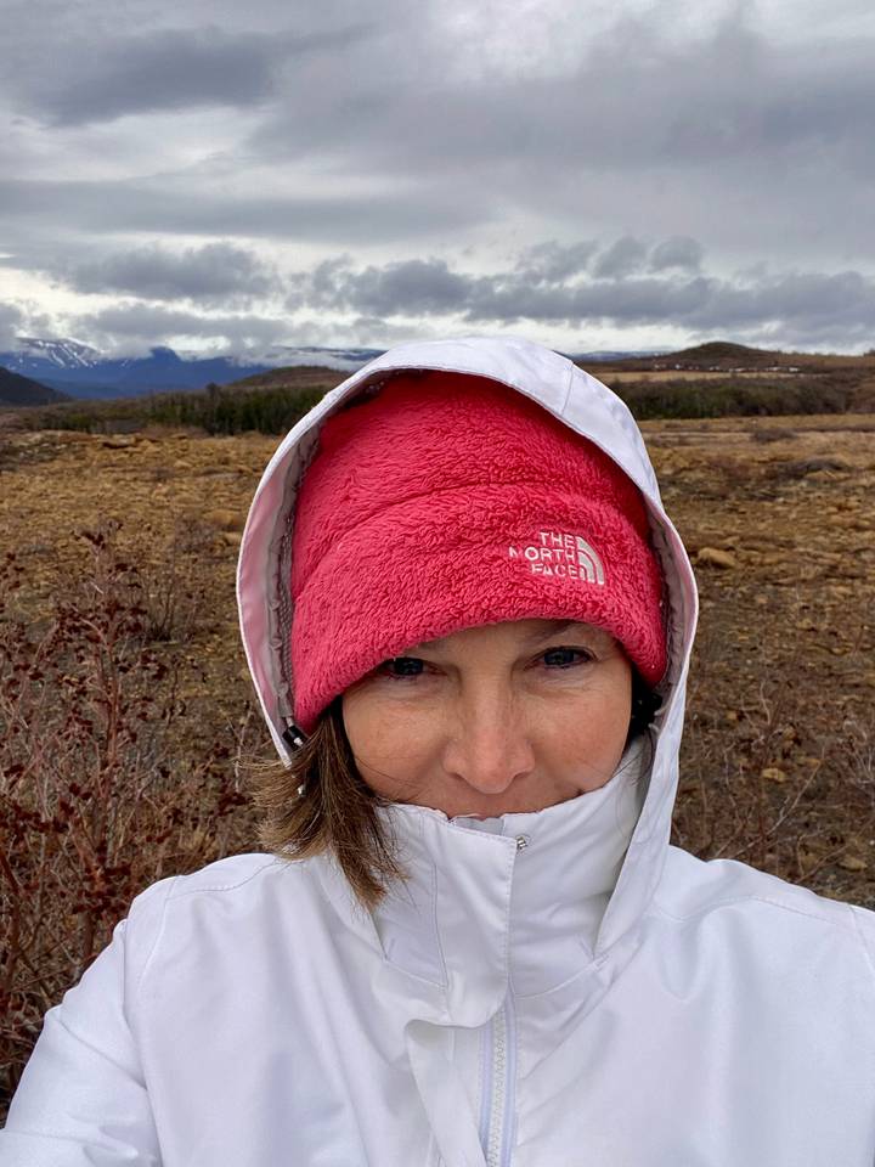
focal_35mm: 30
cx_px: 438
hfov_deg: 46.8
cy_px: 584
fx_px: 1011
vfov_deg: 60.0
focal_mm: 2.71
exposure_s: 1/667
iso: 25
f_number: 2.2
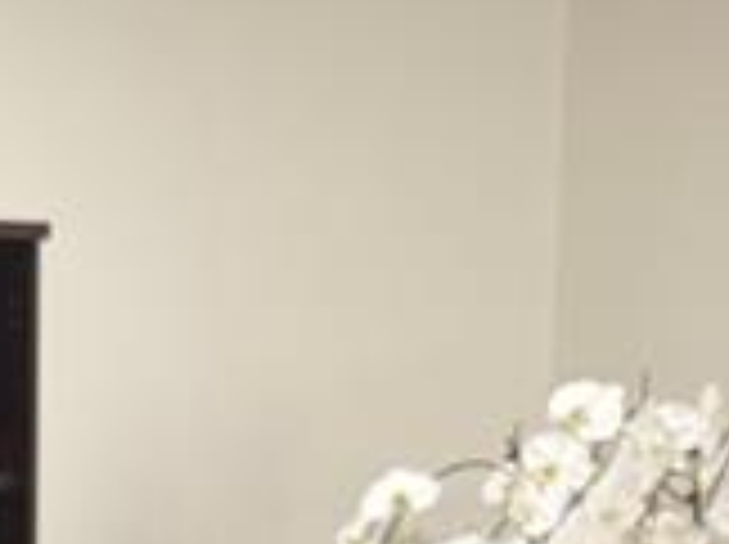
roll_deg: +2.0
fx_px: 3196
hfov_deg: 11.9
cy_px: 1493
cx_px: -603
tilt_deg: -12.9
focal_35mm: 152
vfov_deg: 8.5
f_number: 1.78
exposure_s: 1/60
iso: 160
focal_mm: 6.76
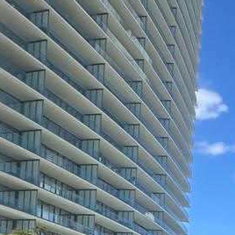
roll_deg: -3.7
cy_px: 338
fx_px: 568
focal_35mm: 74
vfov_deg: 20.5
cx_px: 209
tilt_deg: +0.1
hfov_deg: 22.8
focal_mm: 2.22
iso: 40
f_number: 2.2
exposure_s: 1/1114
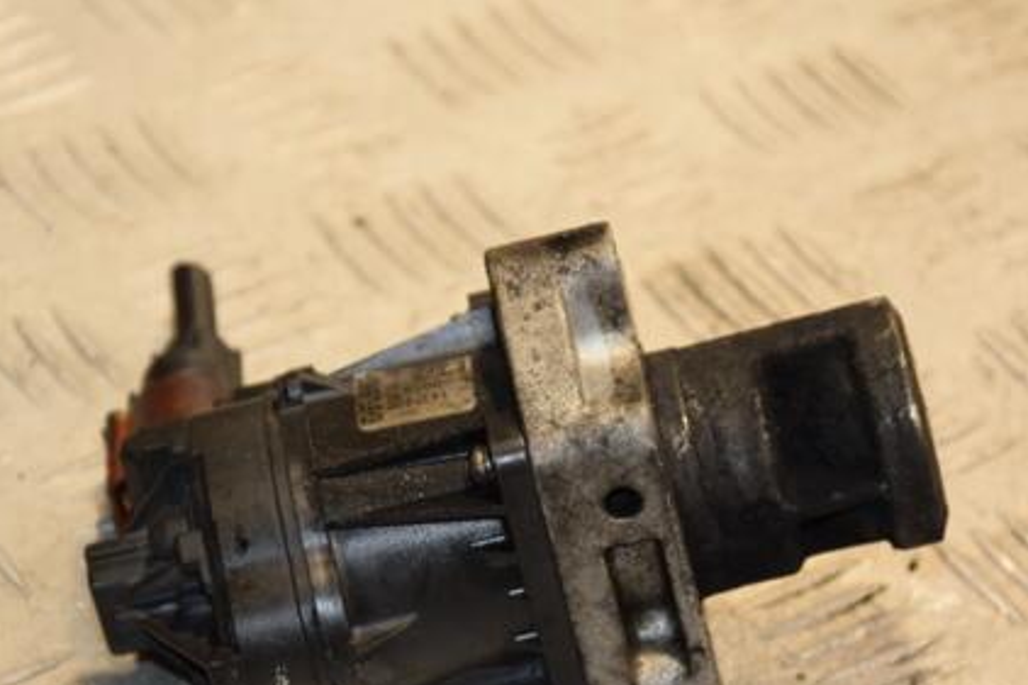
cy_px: 485
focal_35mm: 209
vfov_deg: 6.6
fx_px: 5965
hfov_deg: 9.8
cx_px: 475
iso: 800
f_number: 5.6
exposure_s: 1/160
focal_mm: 98
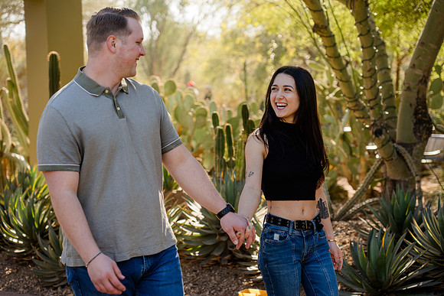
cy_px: 148
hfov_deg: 24.5
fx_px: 1024
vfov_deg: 16.5
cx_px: 222
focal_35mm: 83
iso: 160
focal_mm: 83
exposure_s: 1/200
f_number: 4
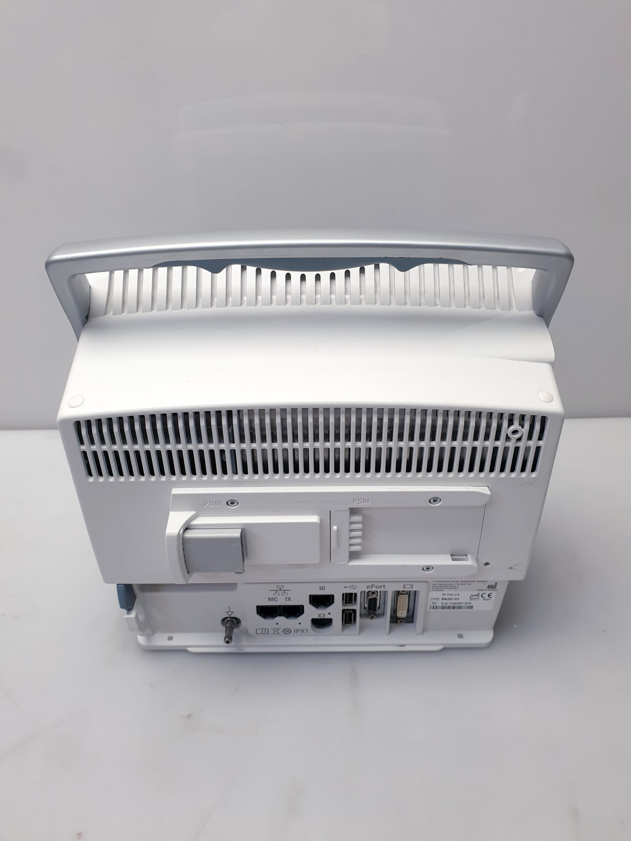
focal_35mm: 26
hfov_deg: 53.1
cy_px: 420
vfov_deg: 67.3
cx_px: 316
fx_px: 632
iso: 100
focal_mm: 4.3
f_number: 2.4
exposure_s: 1/100
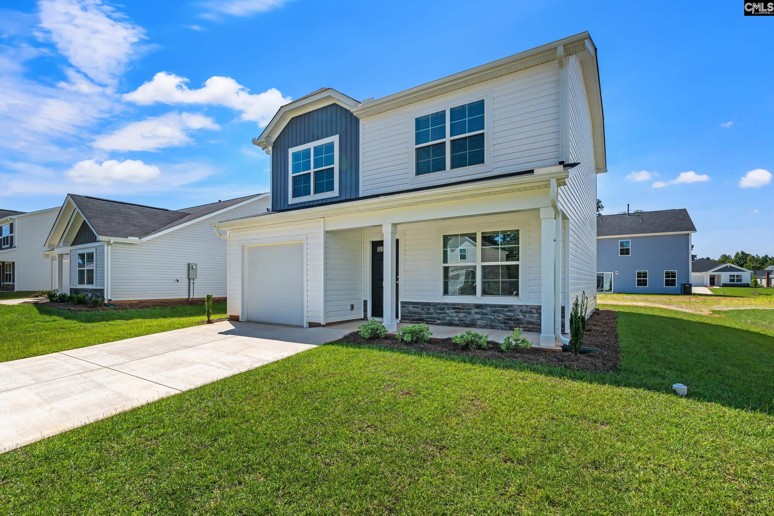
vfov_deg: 72.1
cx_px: 387
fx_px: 355
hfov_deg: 95.0
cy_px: 258
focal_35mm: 16
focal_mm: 11
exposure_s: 1/800
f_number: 6.3
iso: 200
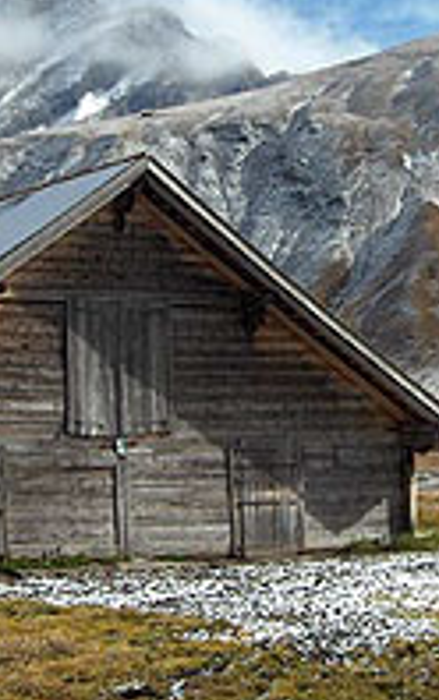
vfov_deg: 22.0
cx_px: 216
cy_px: 256
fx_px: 1797
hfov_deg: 13.9
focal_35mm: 94
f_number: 4.8
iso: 100
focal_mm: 8
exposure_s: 1/1235
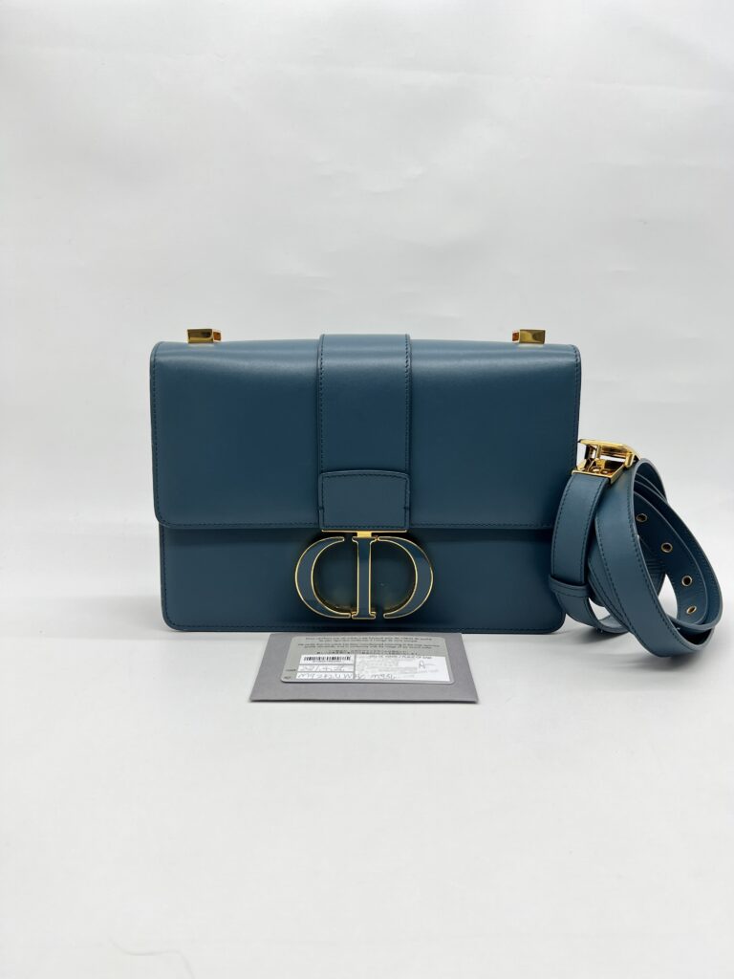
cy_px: 490
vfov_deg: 67.3
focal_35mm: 26
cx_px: 367
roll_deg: -0.6
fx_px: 735
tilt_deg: -11.1
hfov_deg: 53.1
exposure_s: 1/167
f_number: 1.5
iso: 40
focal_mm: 5.7
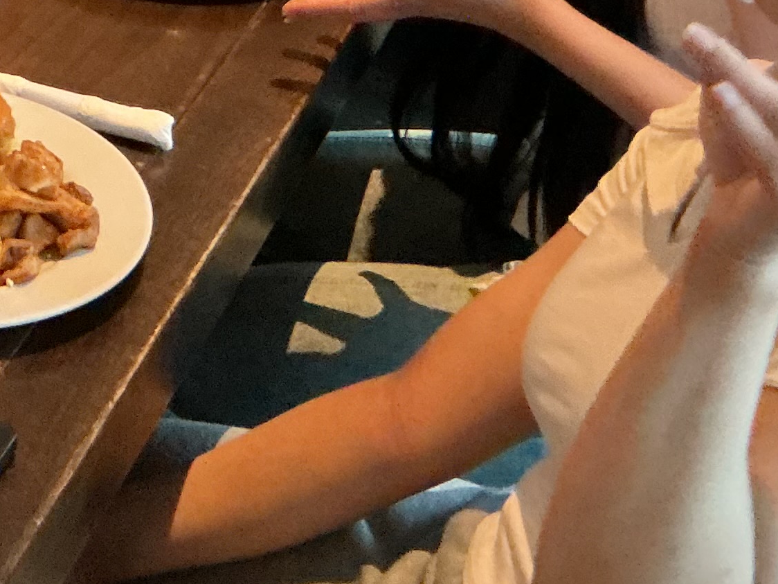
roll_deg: -2.0
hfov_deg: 17.7
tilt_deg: -22.9
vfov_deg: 13.7
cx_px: -233
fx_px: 2337
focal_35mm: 104
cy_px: -179
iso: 500
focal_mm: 3
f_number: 1.8
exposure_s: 1/30
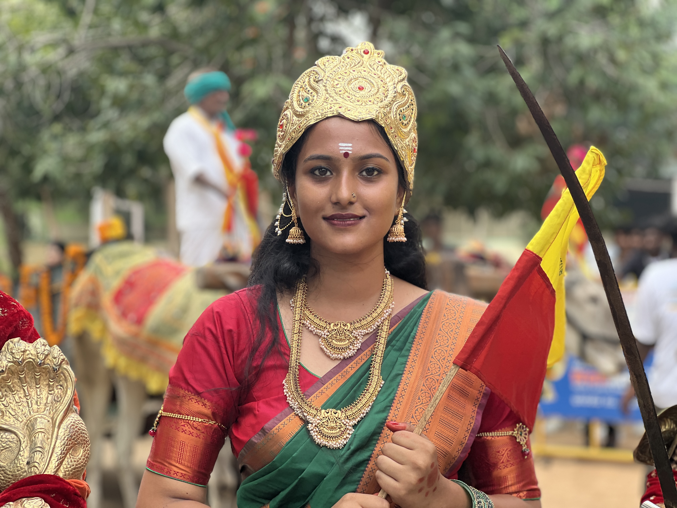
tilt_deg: +1.9
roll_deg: +0.7
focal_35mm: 77
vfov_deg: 19.1
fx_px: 1506
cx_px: 338
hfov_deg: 25.3
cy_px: 254
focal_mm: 9
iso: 40
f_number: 2.8
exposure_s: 1/121
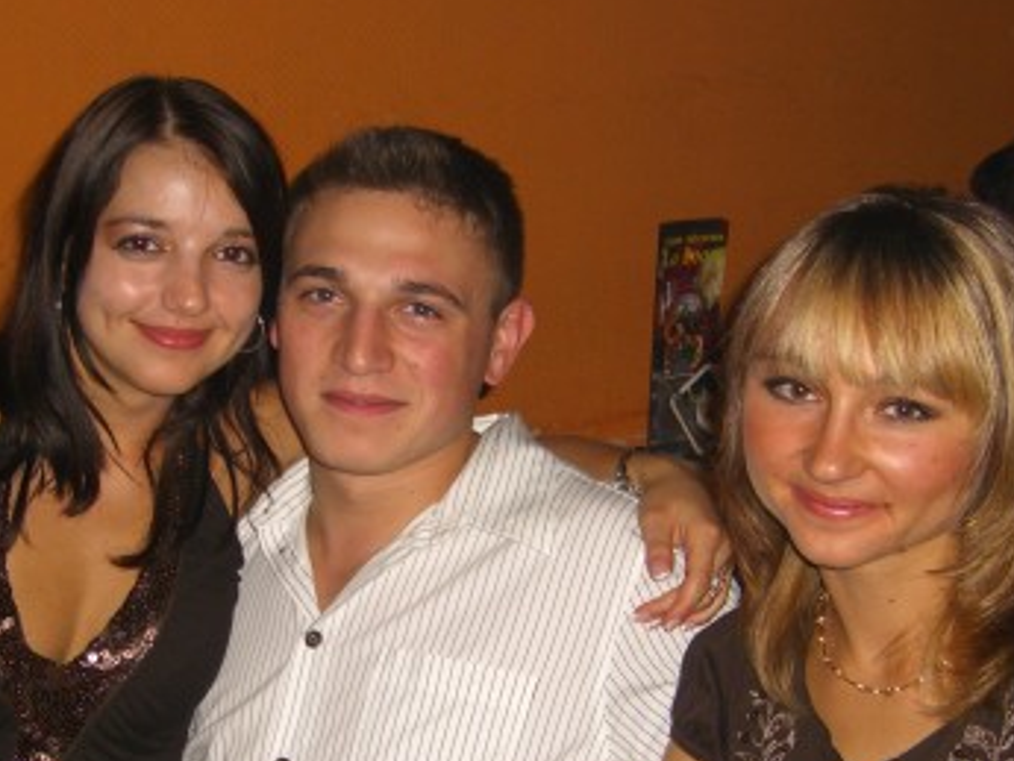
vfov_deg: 22.0
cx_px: 426
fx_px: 1934
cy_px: 614
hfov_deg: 29.3
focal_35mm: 66
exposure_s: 1/60
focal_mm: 7.9
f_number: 2.8
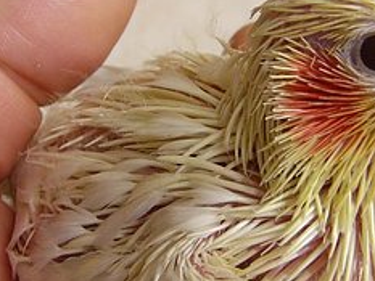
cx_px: 150
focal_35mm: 77
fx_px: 835
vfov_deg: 19.2
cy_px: 135
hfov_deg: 25.3
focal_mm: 4.6
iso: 50
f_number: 2.8
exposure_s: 1/60
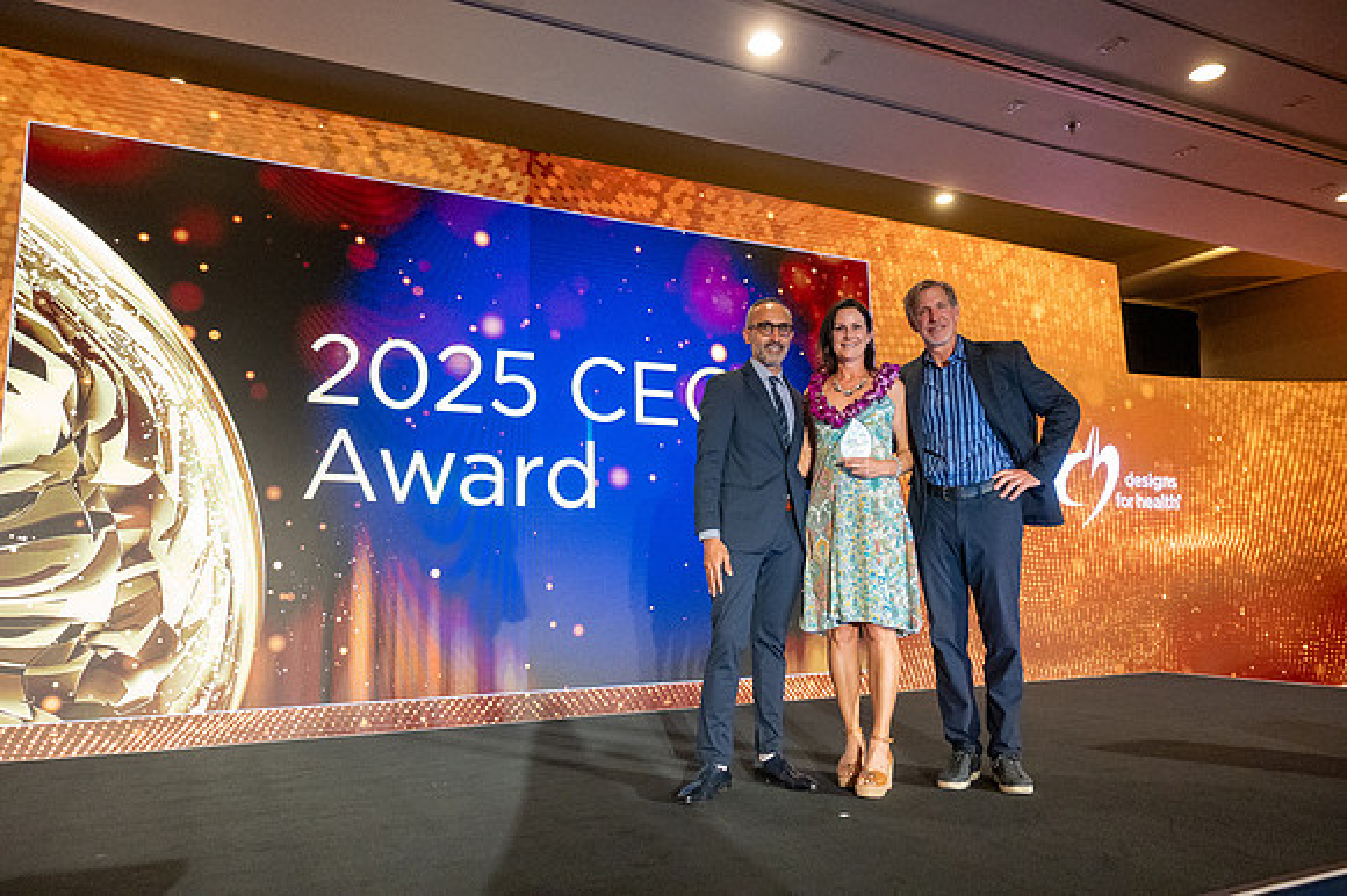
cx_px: 674
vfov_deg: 48.7
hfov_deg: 68.4
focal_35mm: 26
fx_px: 991
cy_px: 448
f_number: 4
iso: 6400
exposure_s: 1/200
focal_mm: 26.5
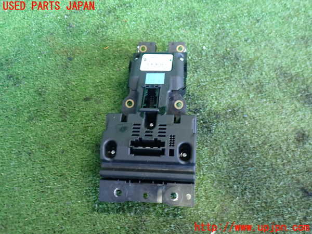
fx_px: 270
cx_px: 156
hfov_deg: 60.0
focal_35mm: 30
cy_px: 117
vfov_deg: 46.8
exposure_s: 1/30
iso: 640
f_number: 2.3
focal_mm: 5.4
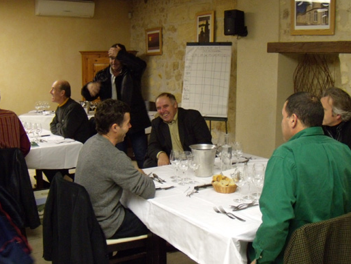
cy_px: 146
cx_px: 201
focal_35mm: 42
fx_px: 426
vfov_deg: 34.3
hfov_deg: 44.7
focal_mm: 6.4
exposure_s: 1/40
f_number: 3.6
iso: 400
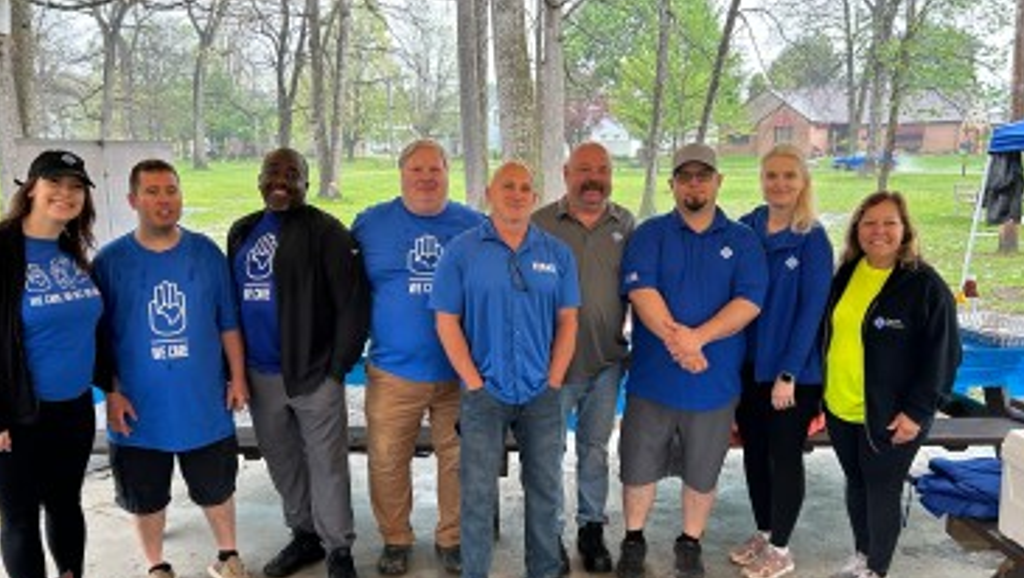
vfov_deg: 37.8
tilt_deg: -10.2
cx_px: 483
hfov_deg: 62.5
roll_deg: +0.3
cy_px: 320
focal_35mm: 31
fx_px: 842
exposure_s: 1/120
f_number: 1.5
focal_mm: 5.7
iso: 125
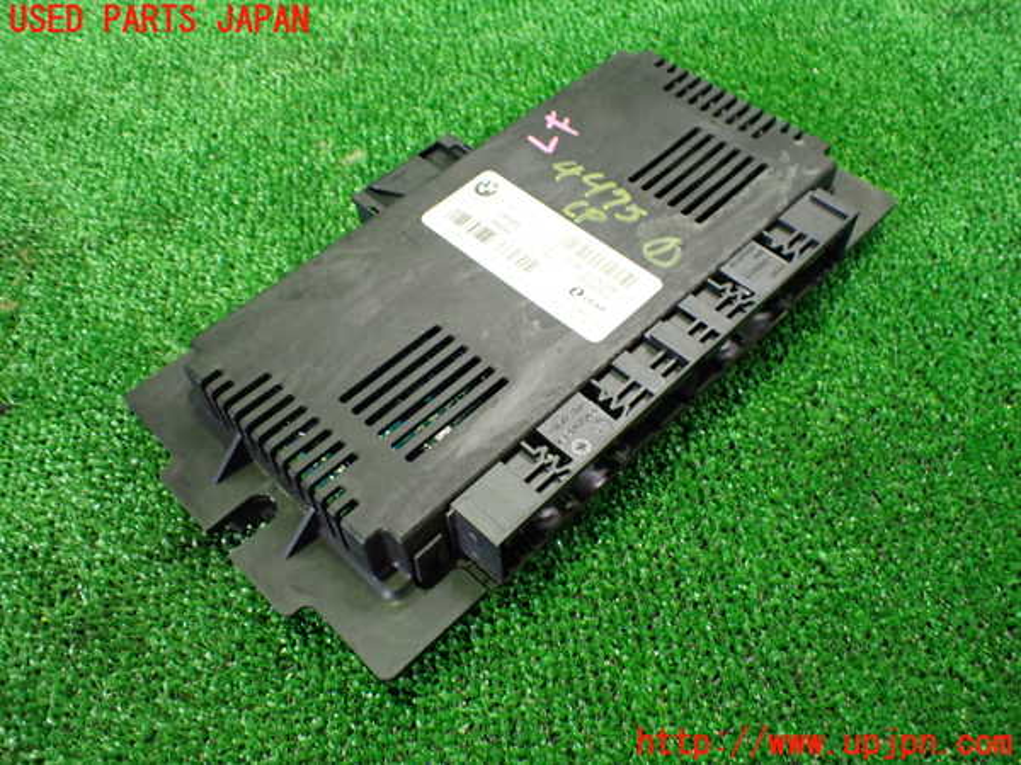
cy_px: 382
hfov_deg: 60.0
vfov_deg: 46.8
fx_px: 885
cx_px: 510
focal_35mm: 30
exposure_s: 1/40
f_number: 2.3
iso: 800
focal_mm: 5.4
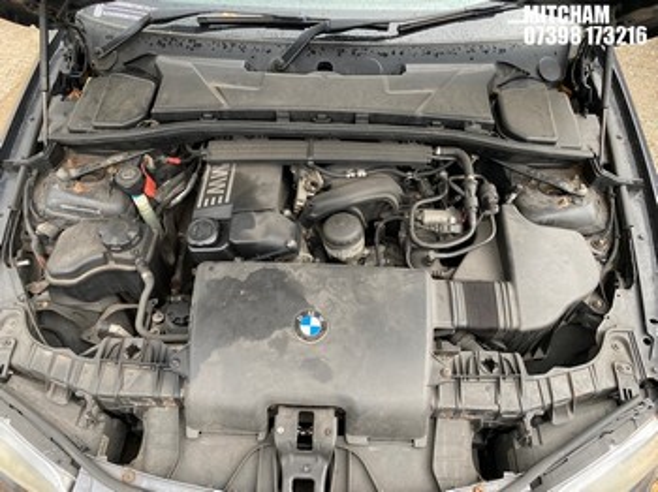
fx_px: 494
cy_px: 246
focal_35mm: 26
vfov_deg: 53.0
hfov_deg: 67.3
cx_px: 329
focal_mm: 4.25
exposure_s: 1/121
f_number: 1.8
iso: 80
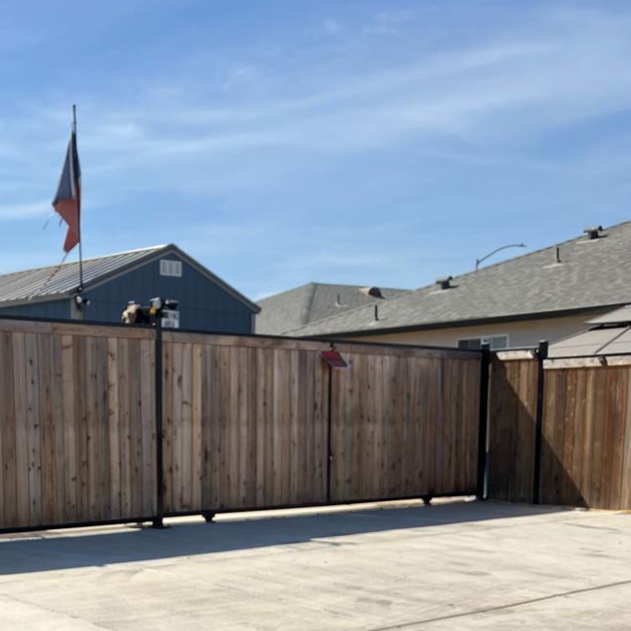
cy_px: 611
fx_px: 1176
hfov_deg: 29.3
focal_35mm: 57
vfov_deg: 28.4
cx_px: 115
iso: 32
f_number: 1.8
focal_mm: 3.99
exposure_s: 1/1279
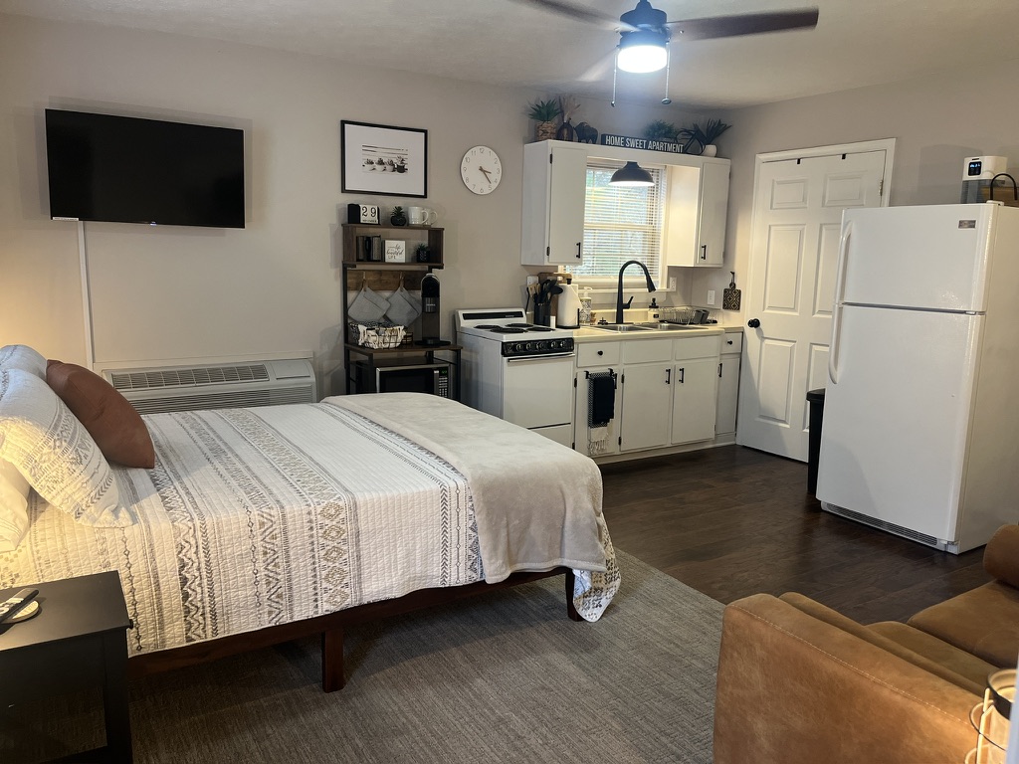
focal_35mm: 26
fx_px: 765
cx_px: 510
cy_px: 382
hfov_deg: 67.3
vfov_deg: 53.1
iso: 200
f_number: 1.6
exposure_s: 1/60
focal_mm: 5.1
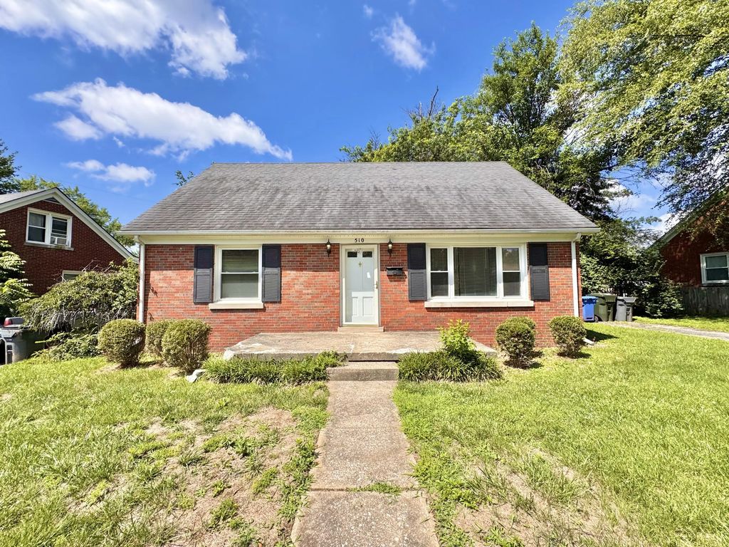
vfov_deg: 85.7
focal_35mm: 14
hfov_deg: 102.1
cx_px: 364
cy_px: 274
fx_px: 295
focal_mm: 2.22
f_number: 2.2
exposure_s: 1/1637
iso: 50
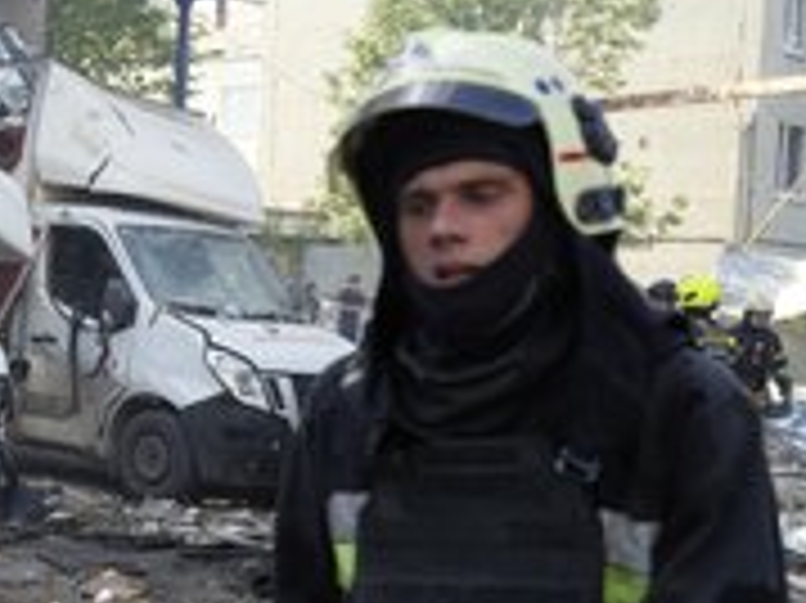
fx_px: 1699
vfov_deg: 20.1
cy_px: 371
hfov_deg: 24.8
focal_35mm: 73
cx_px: -81
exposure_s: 1/200
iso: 100
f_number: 4.5
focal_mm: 34
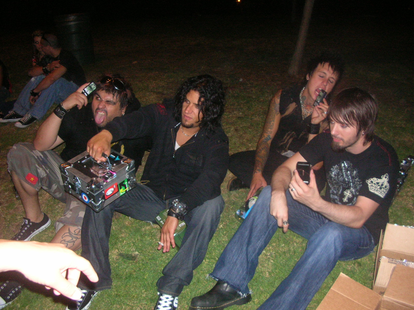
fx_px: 419
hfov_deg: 52.6
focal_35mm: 35
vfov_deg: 40.7
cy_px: 155
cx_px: 207
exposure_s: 1/60.1
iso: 190
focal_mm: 5.8
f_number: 2.8
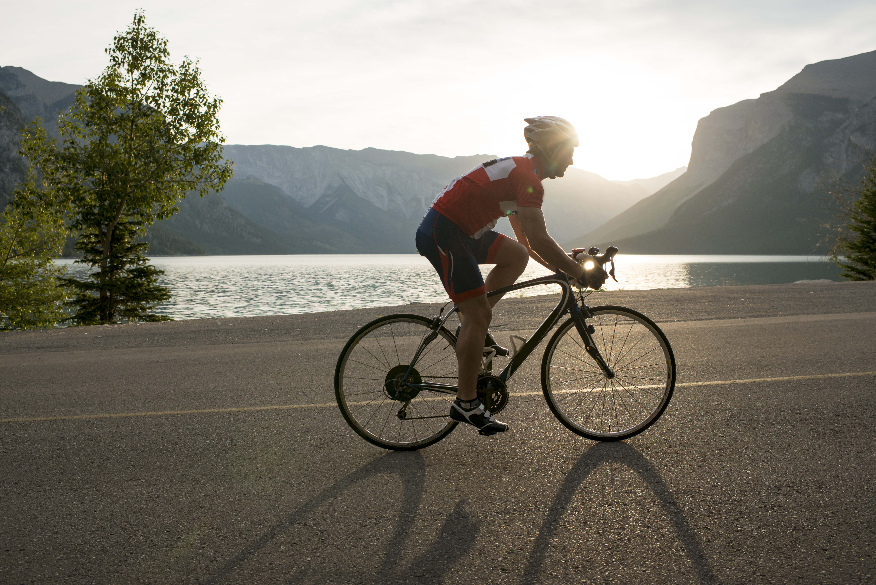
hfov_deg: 54.4
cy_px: 292
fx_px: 852
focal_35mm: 35
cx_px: 438
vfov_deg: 37.9
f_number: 6.3
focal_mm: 35
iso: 400
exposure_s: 1/1250
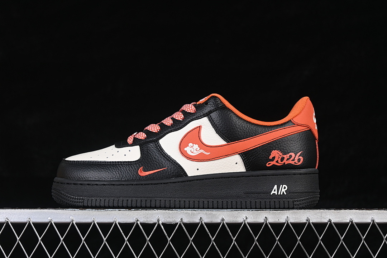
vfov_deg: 18.2
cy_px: 129
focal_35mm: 75
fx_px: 806
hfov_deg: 27.0
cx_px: 194
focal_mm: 50
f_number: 7.1
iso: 160
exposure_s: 1/60
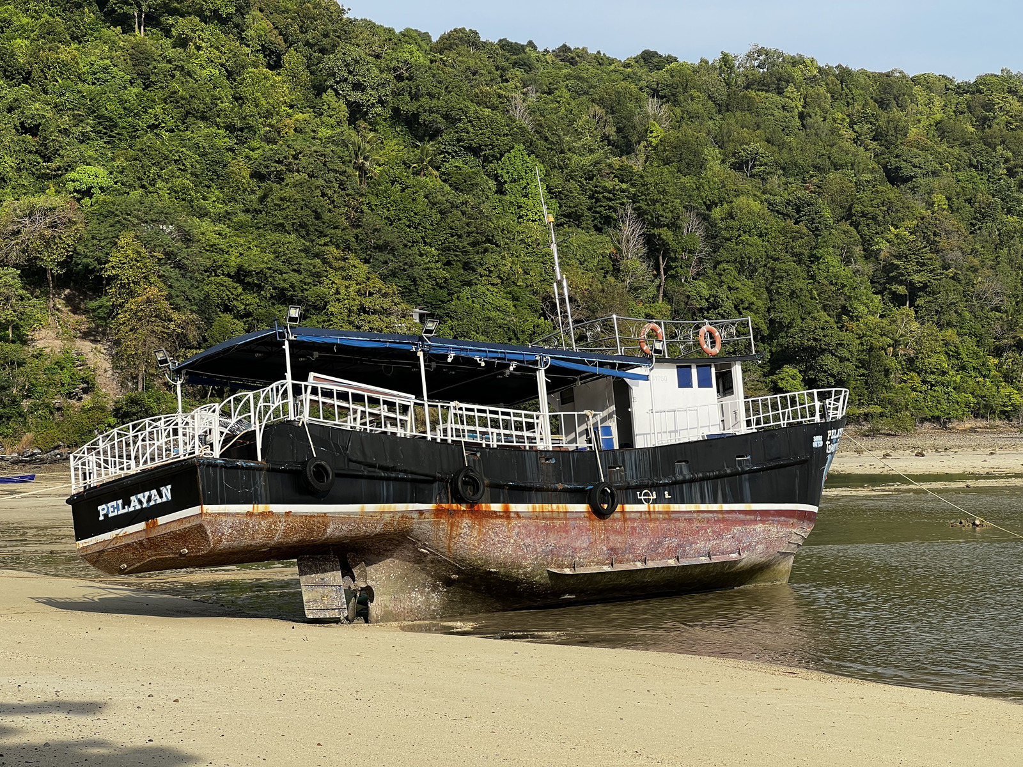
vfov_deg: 19.1
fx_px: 2276
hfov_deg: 25.3
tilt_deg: +1.7
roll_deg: +1.5
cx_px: 512
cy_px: 384
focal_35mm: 77
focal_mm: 9
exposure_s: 1/681
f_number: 2.8
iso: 32
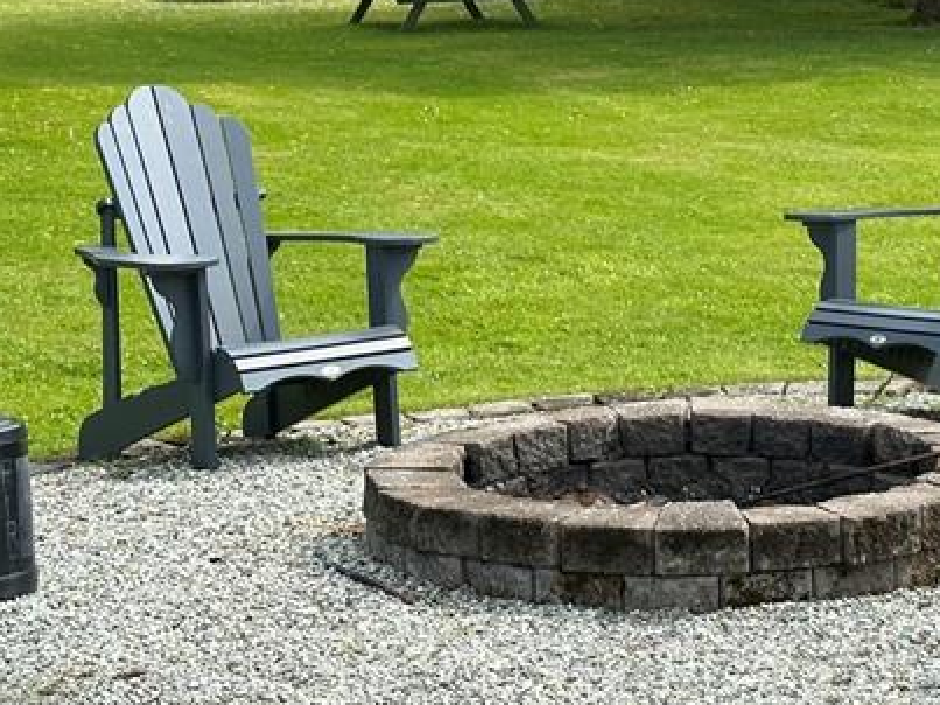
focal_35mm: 122
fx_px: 3312
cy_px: 180
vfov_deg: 12.1
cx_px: 774
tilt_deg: -6.1
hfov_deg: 16.0
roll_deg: -1.0
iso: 64
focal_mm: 6.86
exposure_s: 1/2028
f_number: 1.78
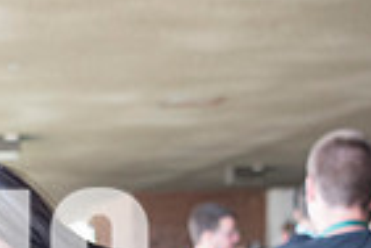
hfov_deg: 19.6
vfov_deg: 13.4
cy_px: 313
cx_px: -50
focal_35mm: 99
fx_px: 1020
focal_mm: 24
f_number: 2.8
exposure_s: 1/500
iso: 2000
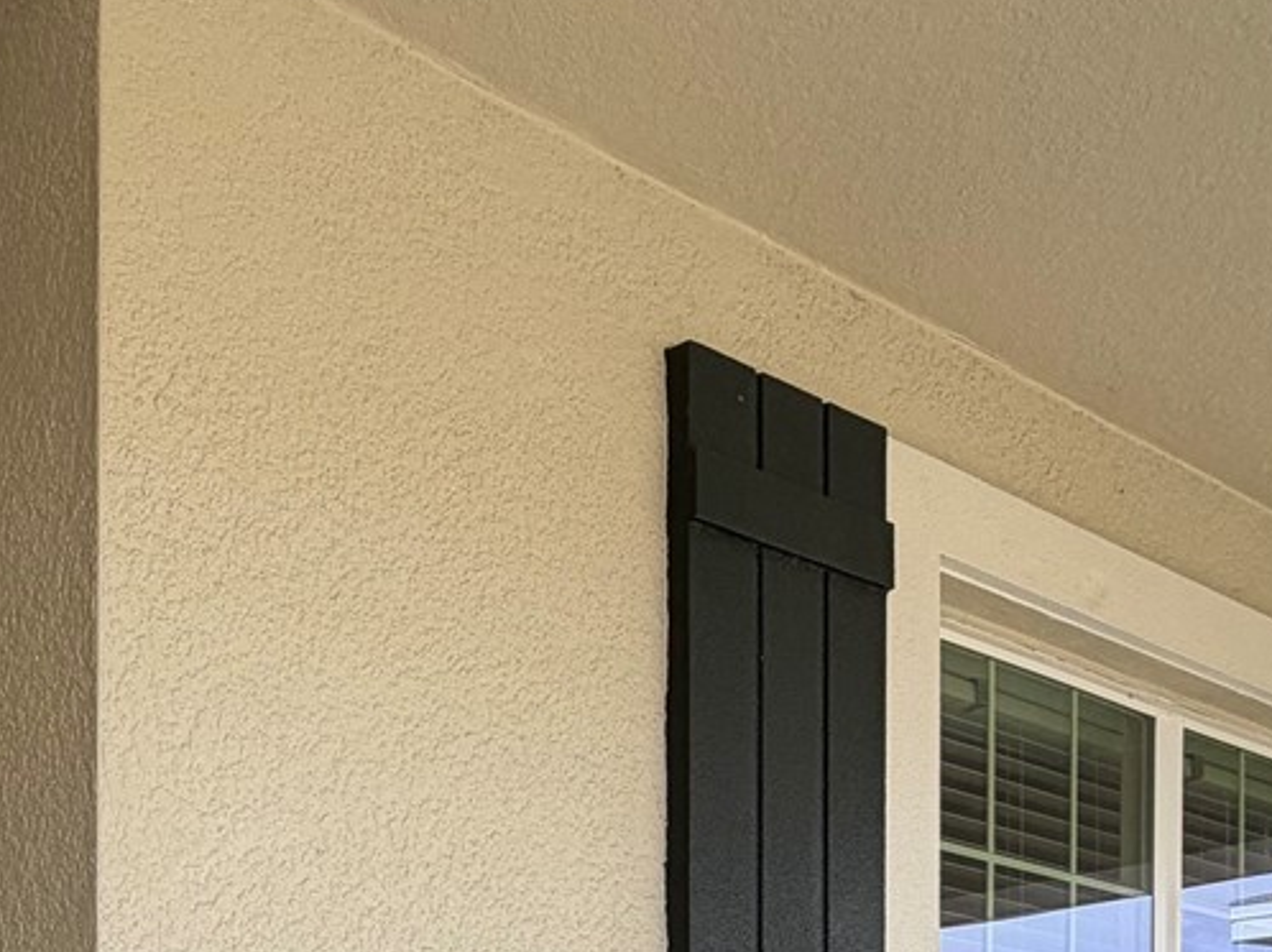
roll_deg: +0.2
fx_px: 1653
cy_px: 1268
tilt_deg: -1.5
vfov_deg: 26.7
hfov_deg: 39.5
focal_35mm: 45
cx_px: 163
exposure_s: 1/502
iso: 50
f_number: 2.2
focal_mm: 2.22
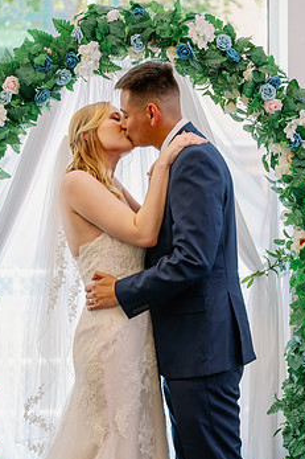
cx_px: 158
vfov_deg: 23.3
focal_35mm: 87
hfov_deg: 15.7
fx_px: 1107
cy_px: 290
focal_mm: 67
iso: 500
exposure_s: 1/320
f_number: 3.2
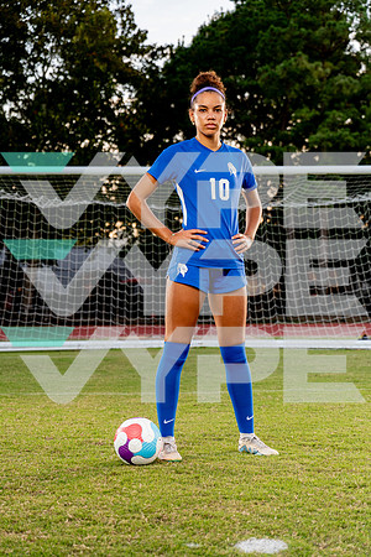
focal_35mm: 70
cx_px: 186
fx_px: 1082
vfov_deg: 28.8
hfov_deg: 19.5
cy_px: 278
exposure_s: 1/250
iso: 800
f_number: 4
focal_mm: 70
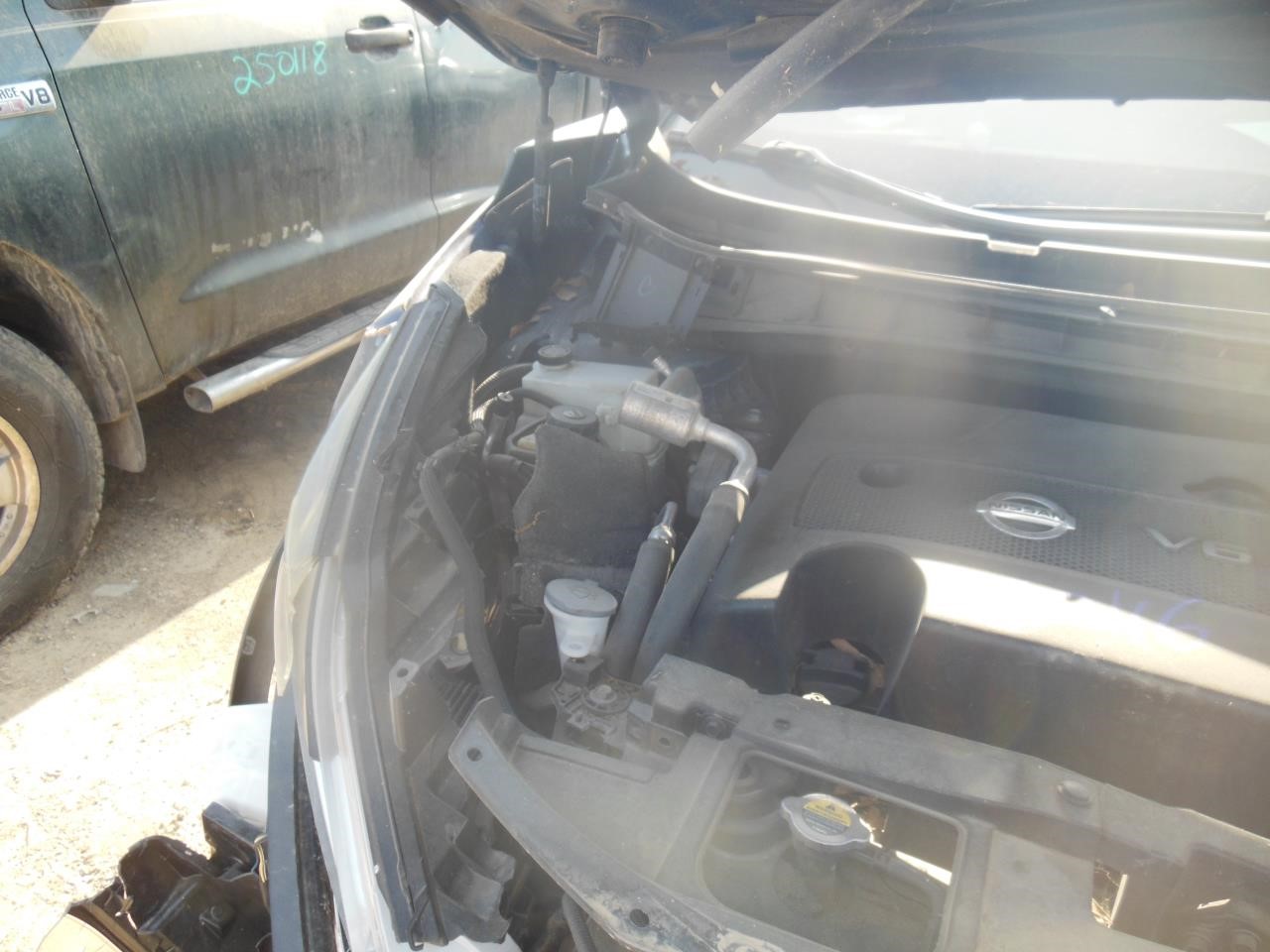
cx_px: 635
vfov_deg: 54.9
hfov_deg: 69.4
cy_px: 476
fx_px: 917
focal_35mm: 25
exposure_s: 1/200
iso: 125
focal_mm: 4.5
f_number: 3.2
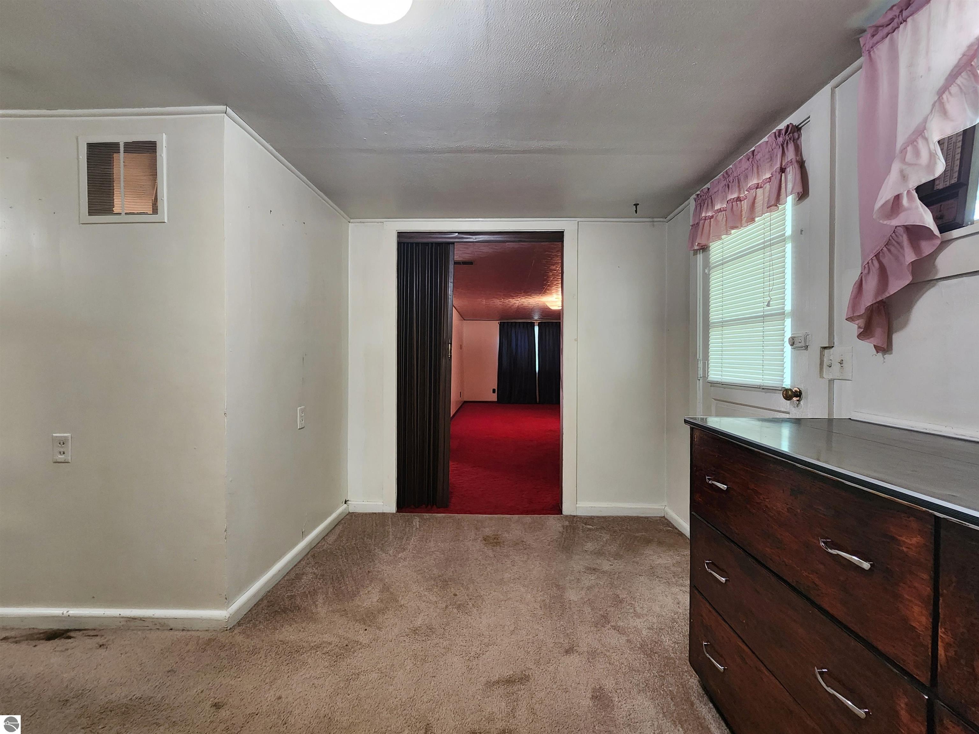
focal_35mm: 13
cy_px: 367
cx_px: 490
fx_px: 368
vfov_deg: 89.9
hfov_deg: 106.2
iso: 320
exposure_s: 1/30
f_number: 2.2
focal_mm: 2.2
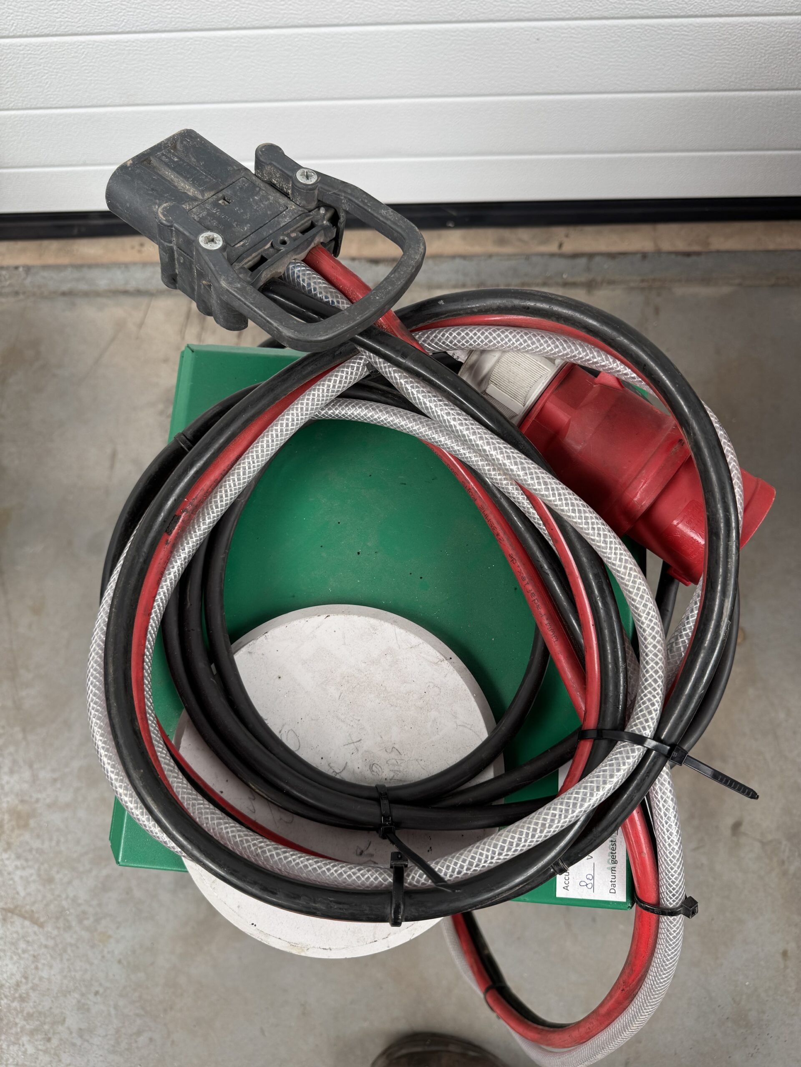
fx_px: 740
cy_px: 534
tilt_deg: -76.3
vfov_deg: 71.6
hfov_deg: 56.8
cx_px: 400
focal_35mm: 24
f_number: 1.78
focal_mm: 6.76
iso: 80
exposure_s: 1/121
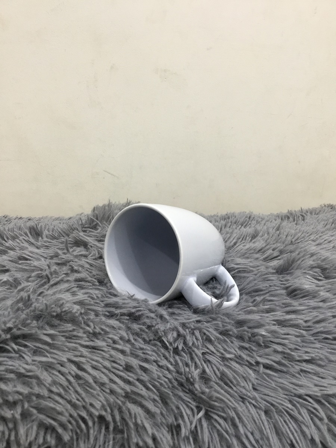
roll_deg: +0.8
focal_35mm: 31
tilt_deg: -15.3
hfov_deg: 45.4
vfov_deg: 58.4
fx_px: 401
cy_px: 224
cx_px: 168
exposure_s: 1/33
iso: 125
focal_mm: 3.3
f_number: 2.4
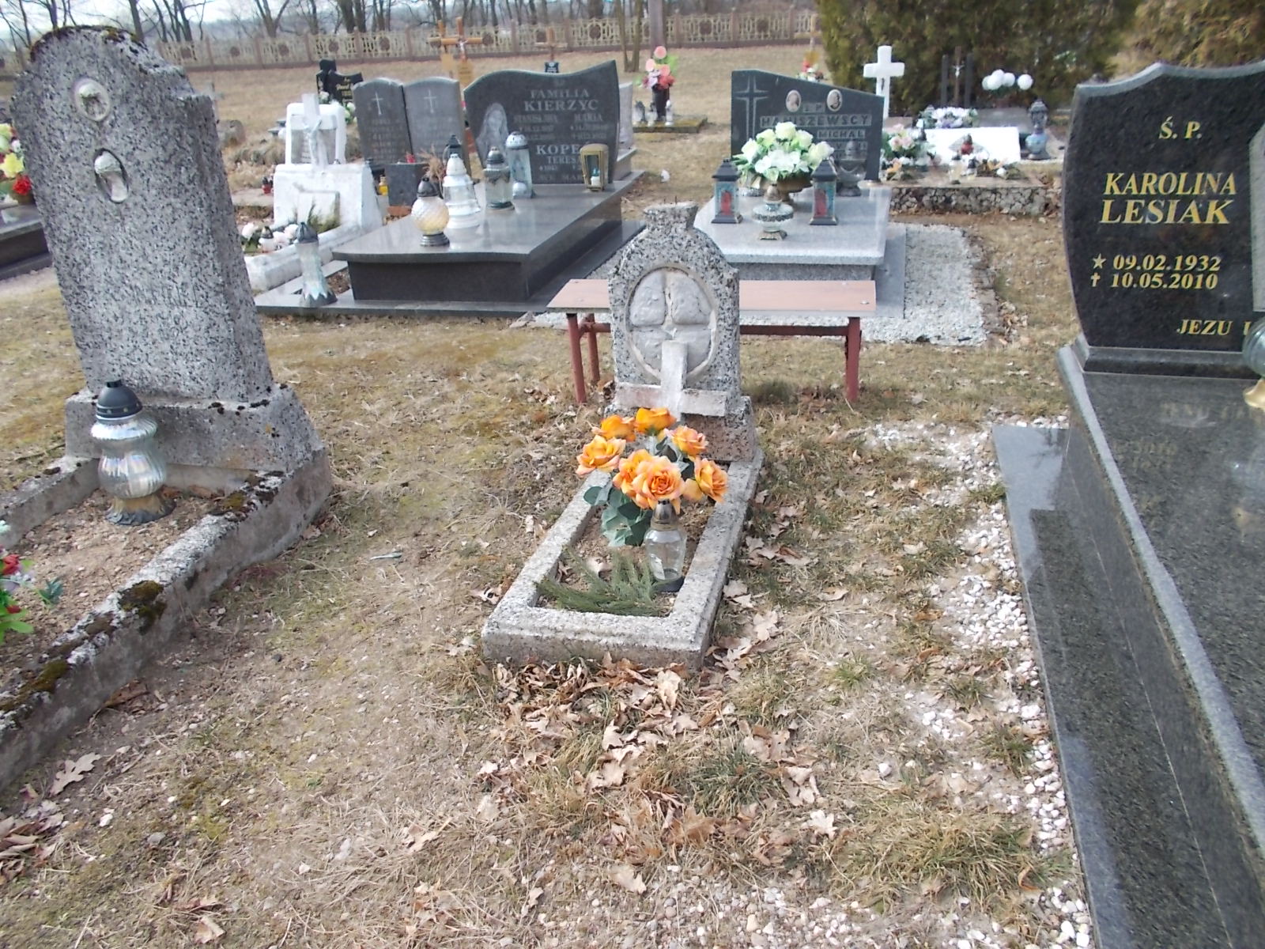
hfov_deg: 67.3
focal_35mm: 26
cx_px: 632
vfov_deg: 53.1
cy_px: 474
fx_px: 950
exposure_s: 1/320
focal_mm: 4.6
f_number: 3.2
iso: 80
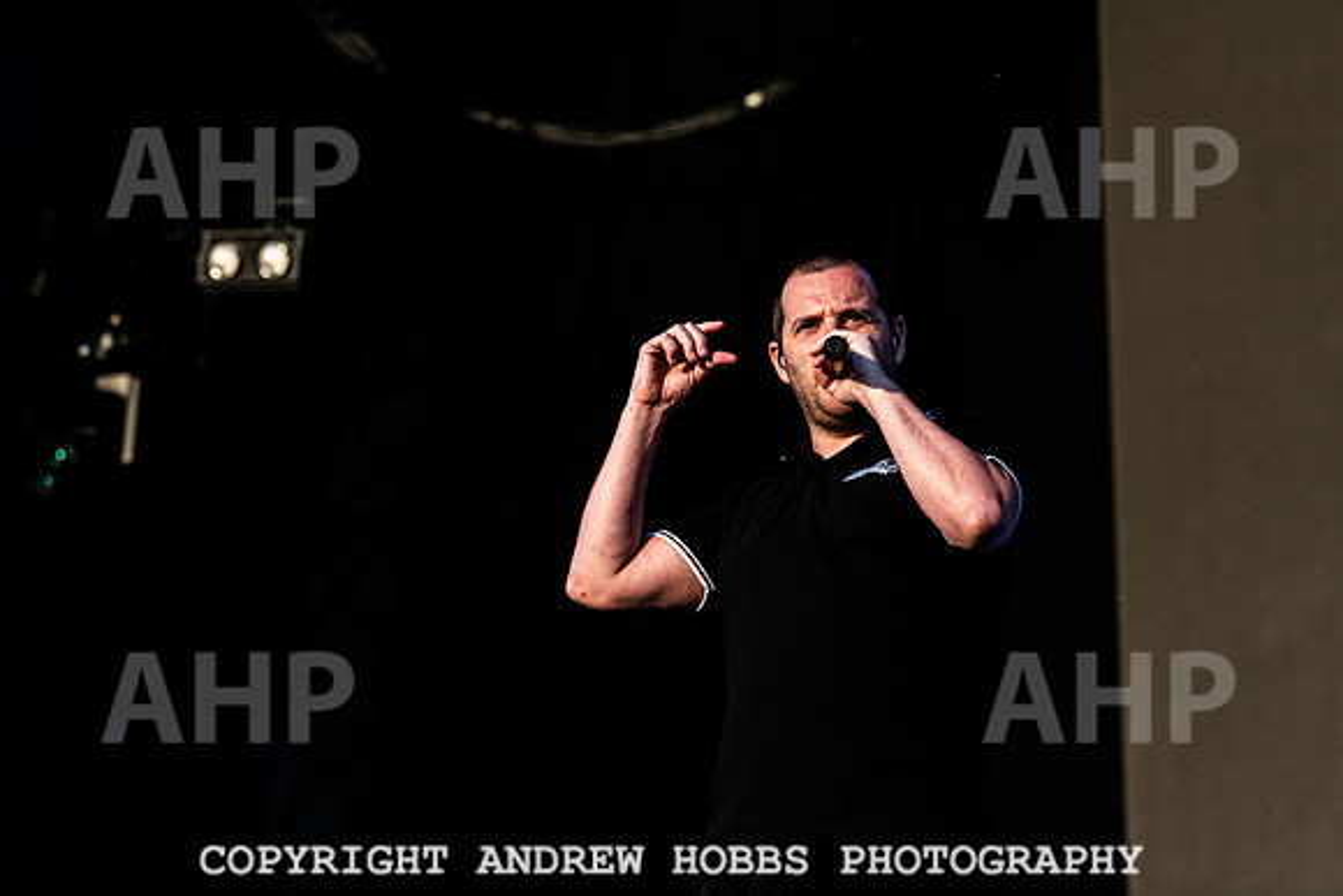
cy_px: 320
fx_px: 4893
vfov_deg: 10.5
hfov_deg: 15.6
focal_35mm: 131
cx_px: 863
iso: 400
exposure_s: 1/1600
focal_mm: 102
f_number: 4.5
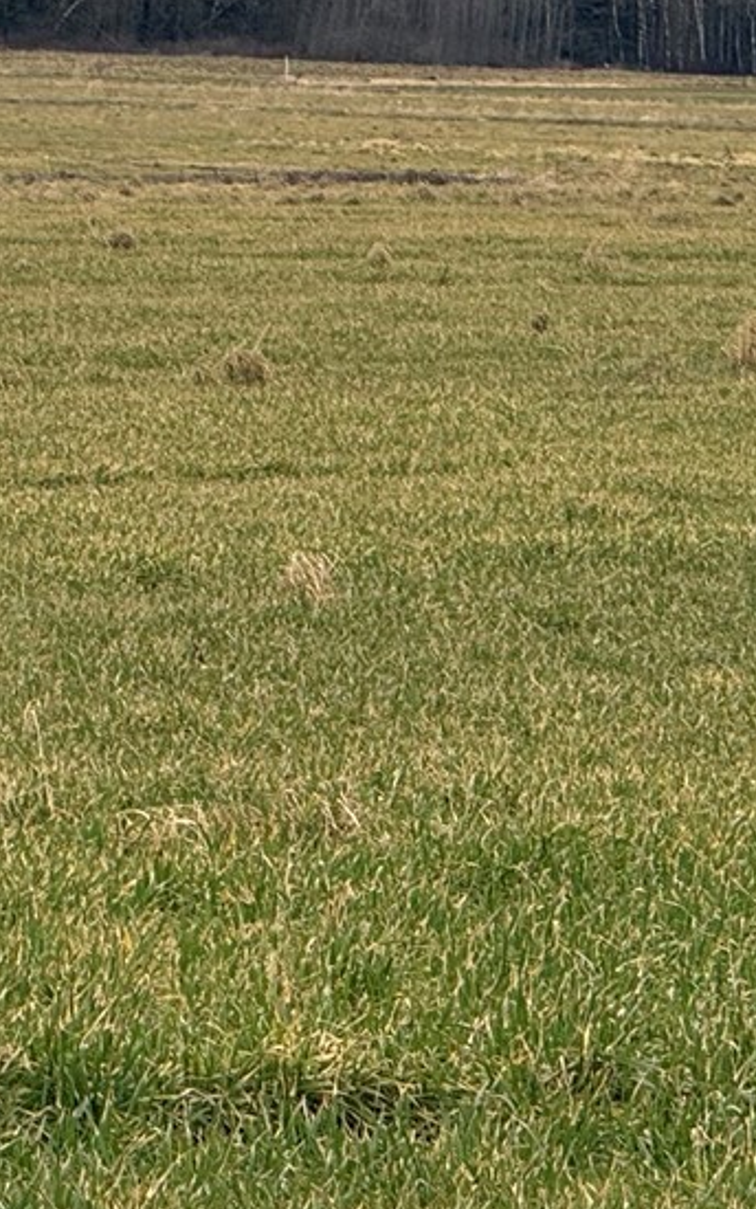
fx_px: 12191
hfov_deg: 3.5
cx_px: -18
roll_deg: -2.8
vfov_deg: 5.7
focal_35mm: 370
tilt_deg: +0.0
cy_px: 149
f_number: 2.8
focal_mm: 15.66
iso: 50
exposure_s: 1/621
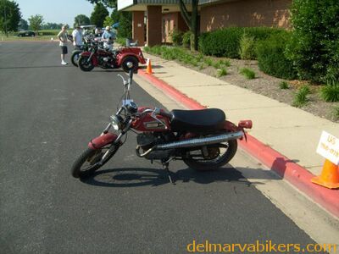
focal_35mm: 35
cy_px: 127
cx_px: 170
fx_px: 343
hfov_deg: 52.6
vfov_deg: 40.7
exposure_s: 1/180
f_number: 7.1
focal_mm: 5.8
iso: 80
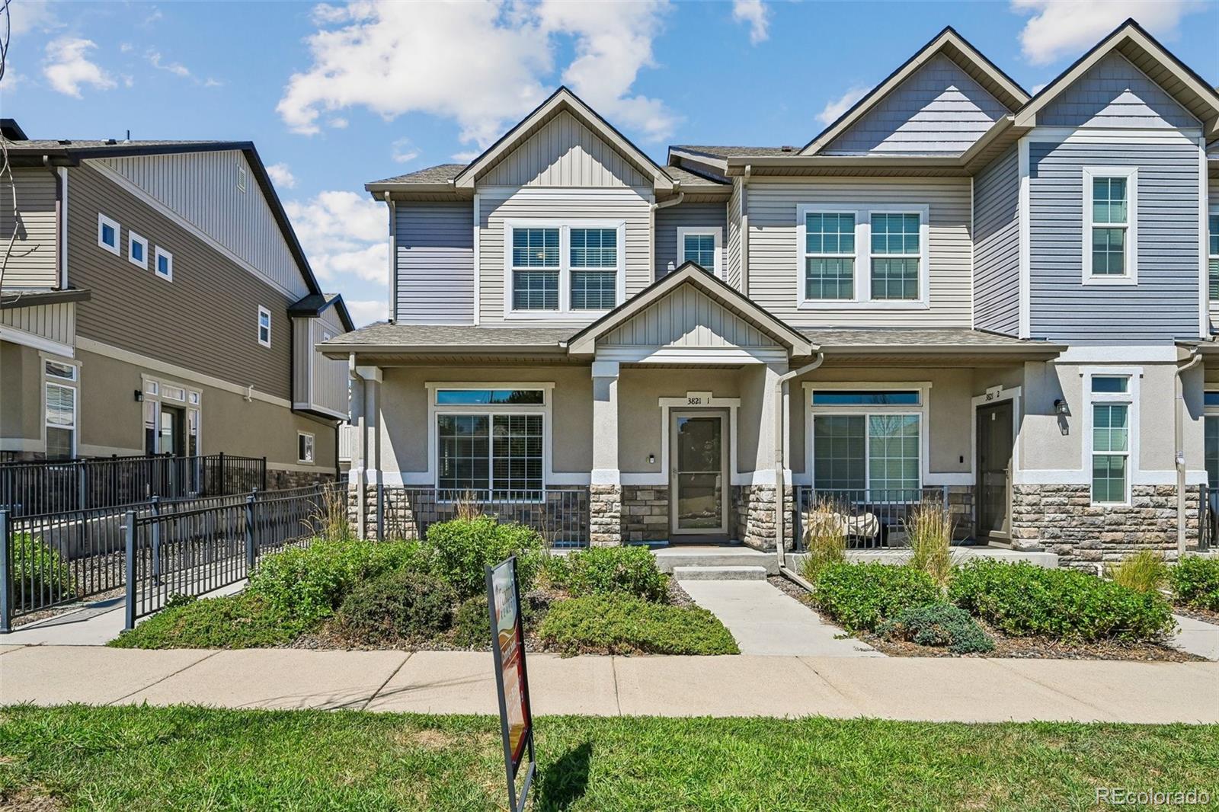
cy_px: 406
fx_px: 660
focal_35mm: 20
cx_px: 610
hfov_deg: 85.4
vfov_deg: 63.2
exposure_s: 1/1000
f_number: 10
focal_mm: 19.5
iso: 400
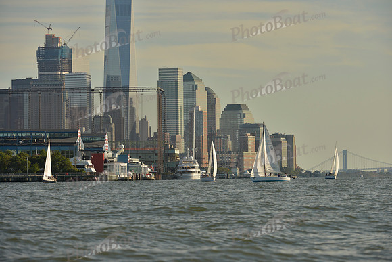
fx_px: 2178
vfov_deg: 6.9
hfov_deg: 10.3
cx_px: 196
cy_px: 131
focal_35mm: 200
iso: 200
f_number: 7.1
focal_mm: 200
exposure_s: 1/1000
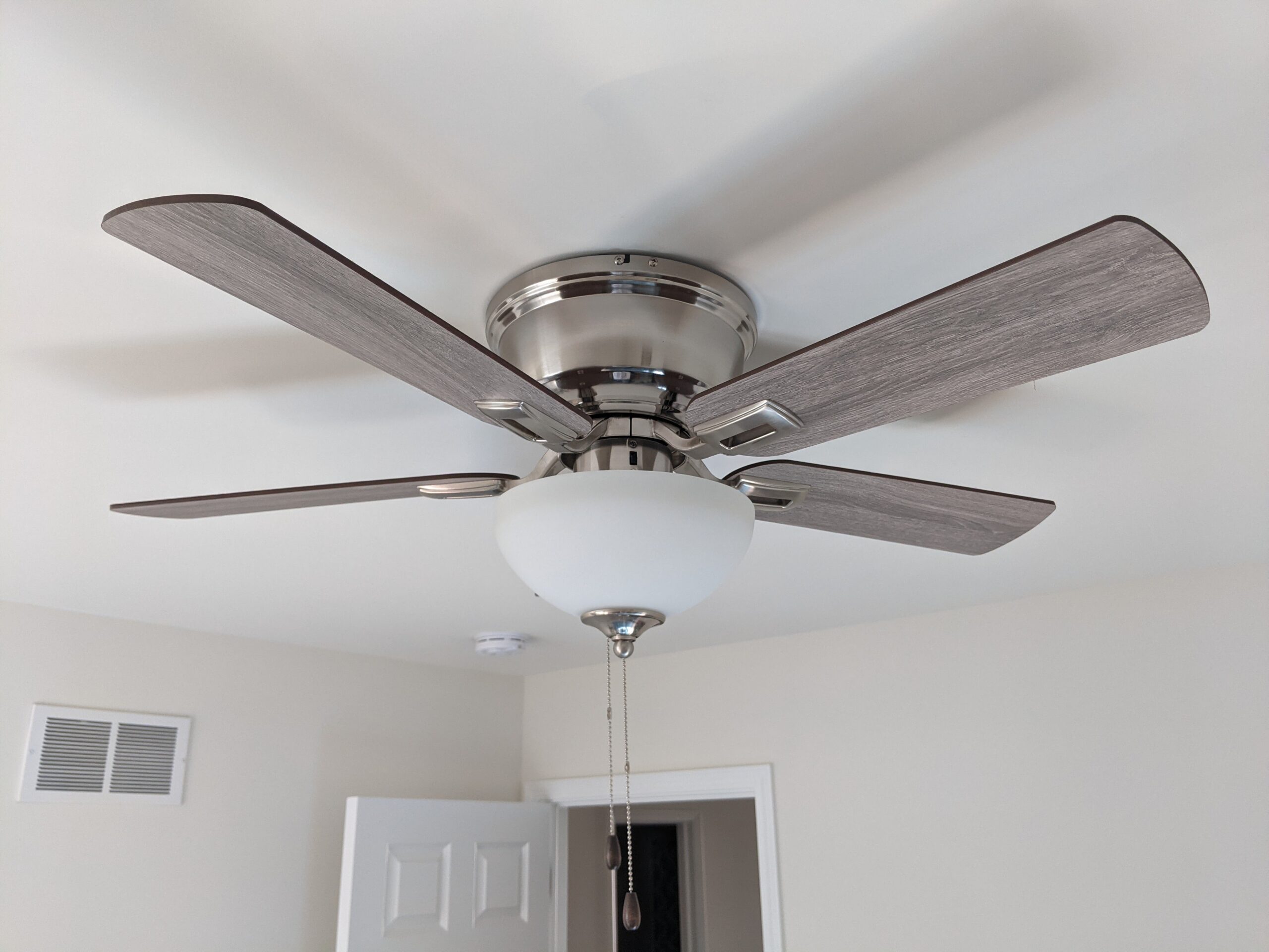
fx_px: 990
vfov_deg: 51.4
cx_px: 634
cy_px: 476
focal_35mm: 27
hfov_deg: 65.3
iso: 163
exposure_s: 1/125
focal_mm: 4.44
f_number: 1.8
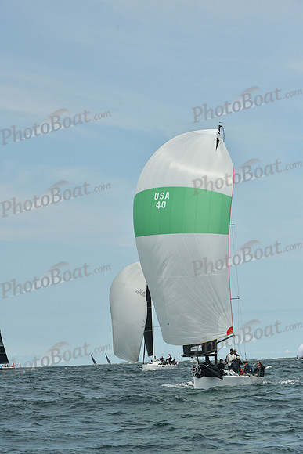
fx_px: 1287
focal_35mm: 102
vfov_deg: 20.0
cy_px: 227
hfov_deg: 13.4
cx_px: 152
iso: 320
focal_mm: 102
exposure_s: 1/1250
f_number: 10
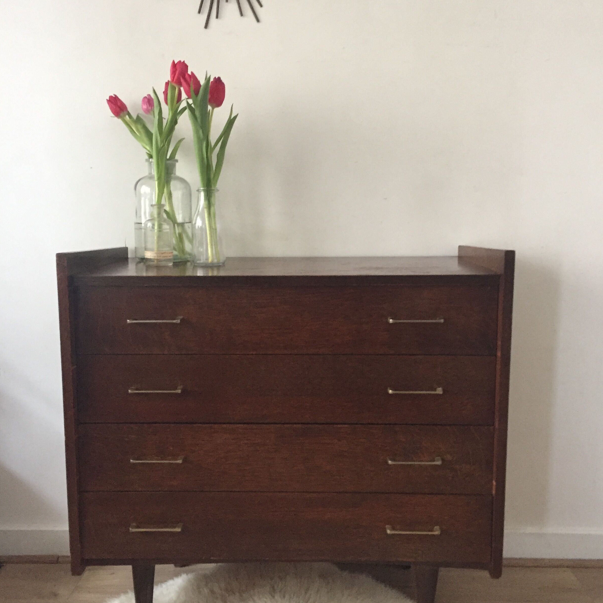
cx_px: 299
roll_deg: +0.8
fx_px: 690
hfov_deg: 47.2
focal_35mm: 35
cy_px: 282
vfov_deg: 47.2
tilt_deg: -8.3
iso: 250
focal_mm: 4.15
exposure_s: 1/20
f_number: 2.2
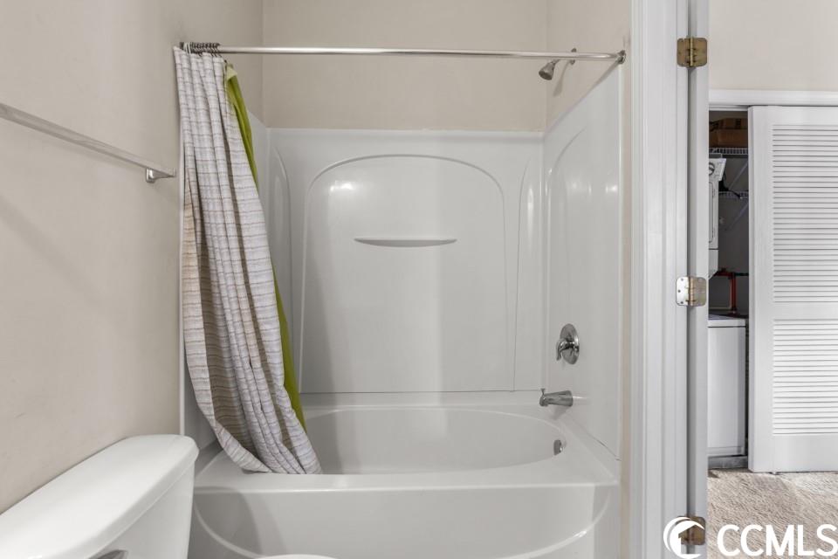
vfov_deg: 73.7
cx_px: 419
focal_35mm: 16
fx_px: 372
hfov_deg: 96.7
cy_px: 280
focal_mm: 16
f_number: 8
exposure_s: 1/4
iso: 320
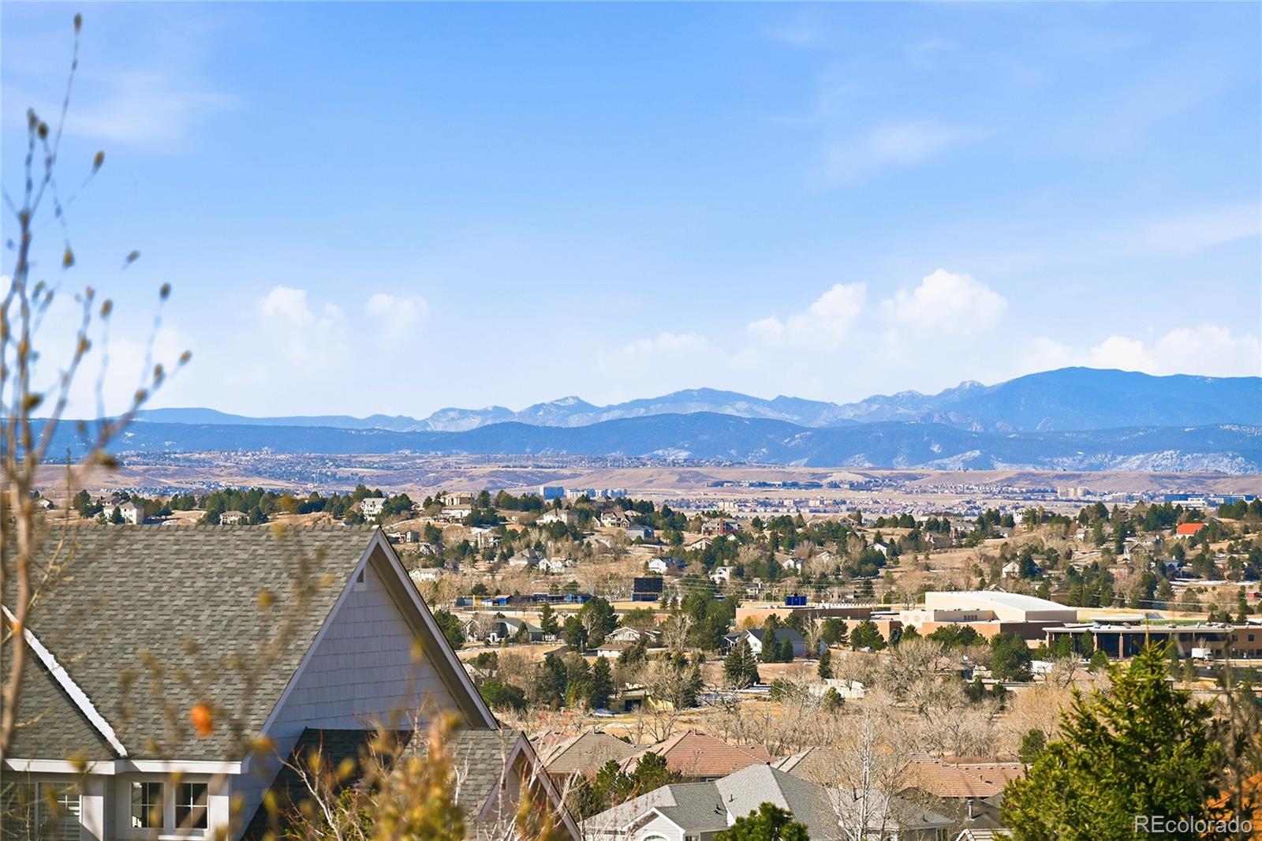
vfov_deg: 8.3
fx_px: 5783
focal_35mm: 165
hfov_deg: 12.5
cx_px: 631
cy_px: 420
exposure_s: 1/640
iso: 100
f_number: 6.3
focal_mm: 110
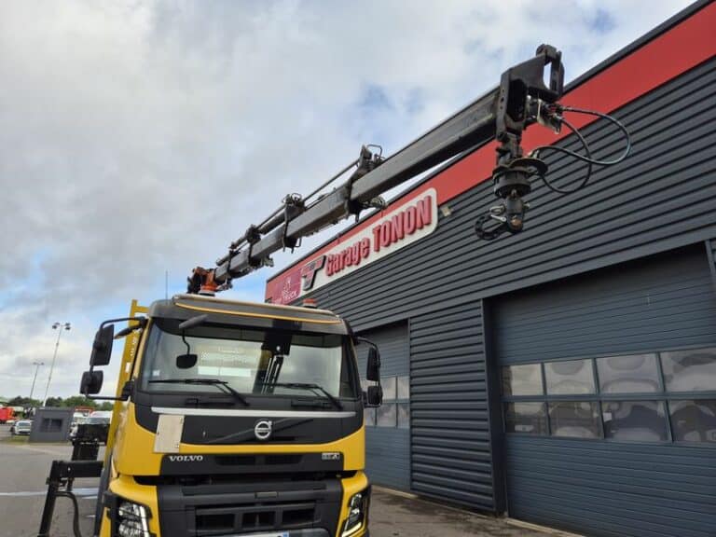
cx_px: 358
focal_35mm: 23
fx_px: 476
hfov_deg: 73.9
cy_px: 268
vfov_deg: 58.9
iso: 25
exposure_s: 1/810
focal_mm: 5.4
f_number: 1.8
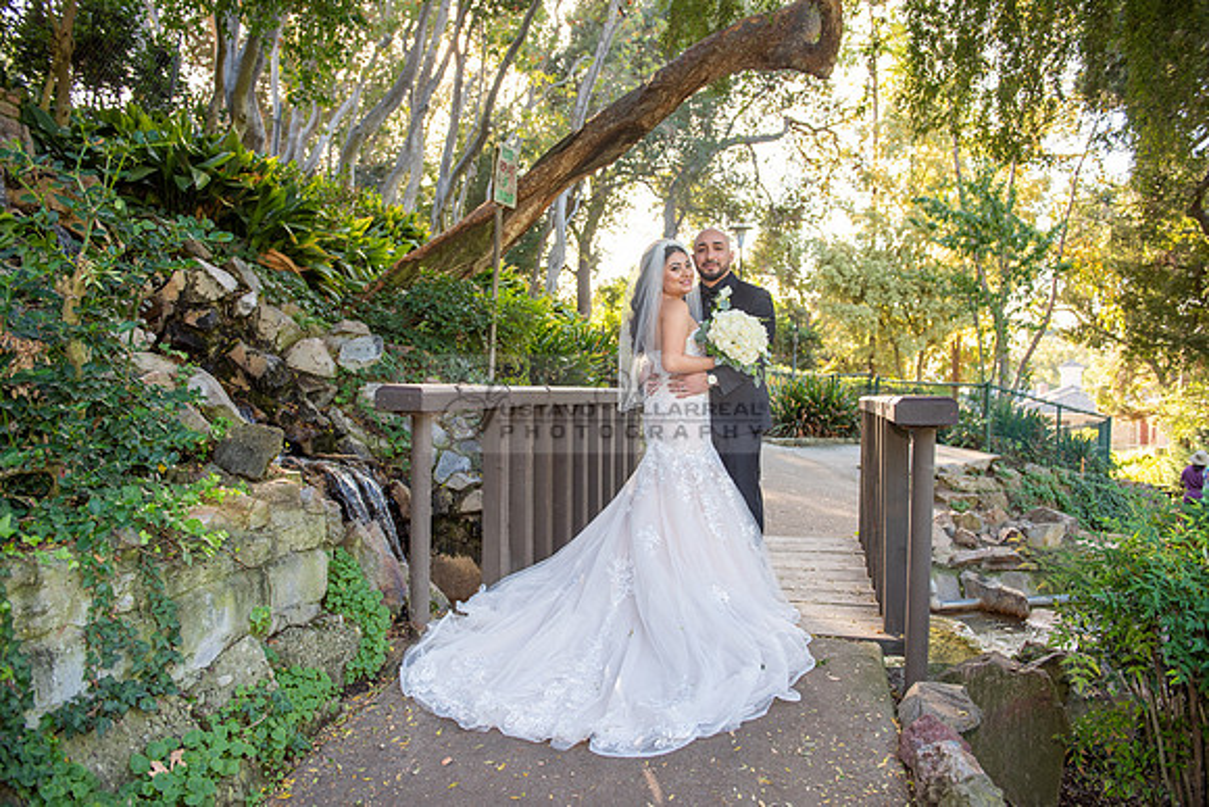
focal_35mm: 27
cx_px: 604
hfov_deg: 67.4
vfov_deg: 48.0
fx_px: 907
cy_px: 404
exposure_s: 1/160
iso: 200
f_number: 3.5
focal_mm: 27
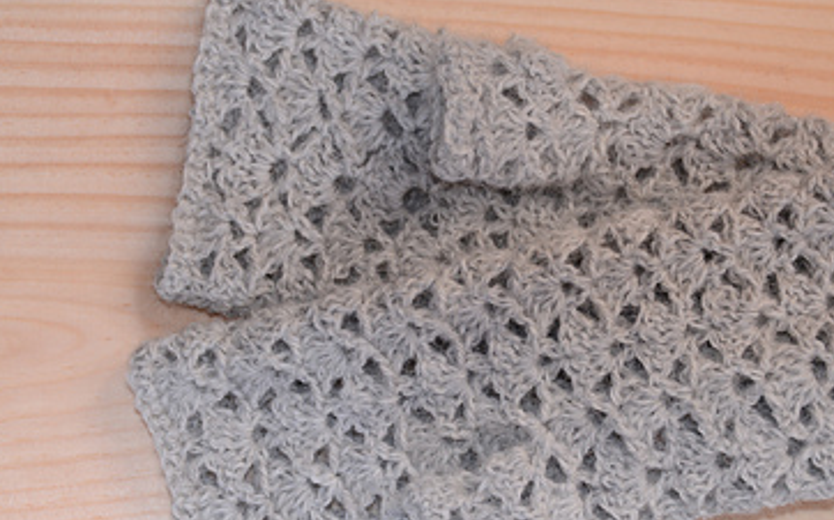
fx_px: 3136
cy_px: 300
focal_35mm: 138
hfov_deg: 15.1
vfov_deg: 9.5
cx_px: 505
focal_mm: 98
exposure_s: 1/100
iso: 1100
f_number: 5.3
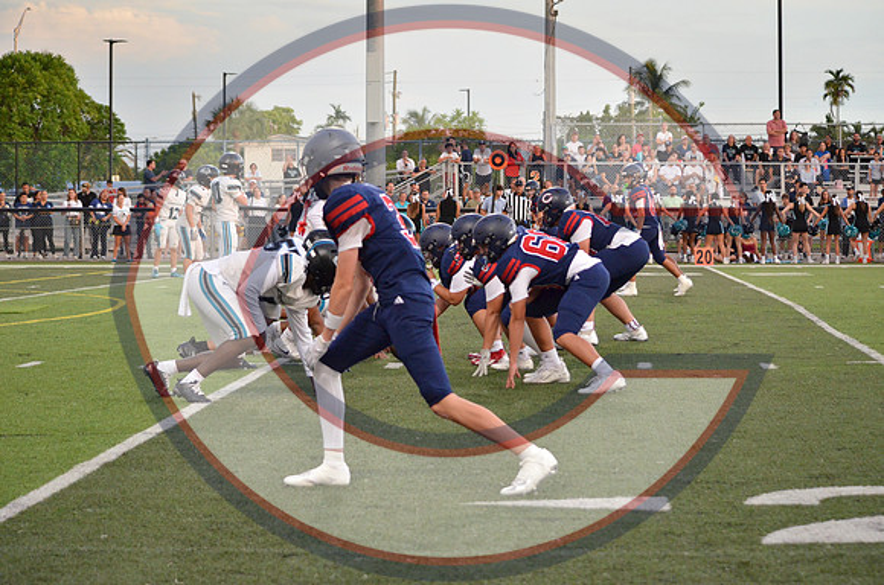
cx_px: 442
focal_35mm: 102
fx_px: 2499
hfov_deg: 20.1
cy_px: 292
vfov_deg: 13.4
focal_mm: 68
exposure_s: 1/500
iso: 1800
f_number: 4.5
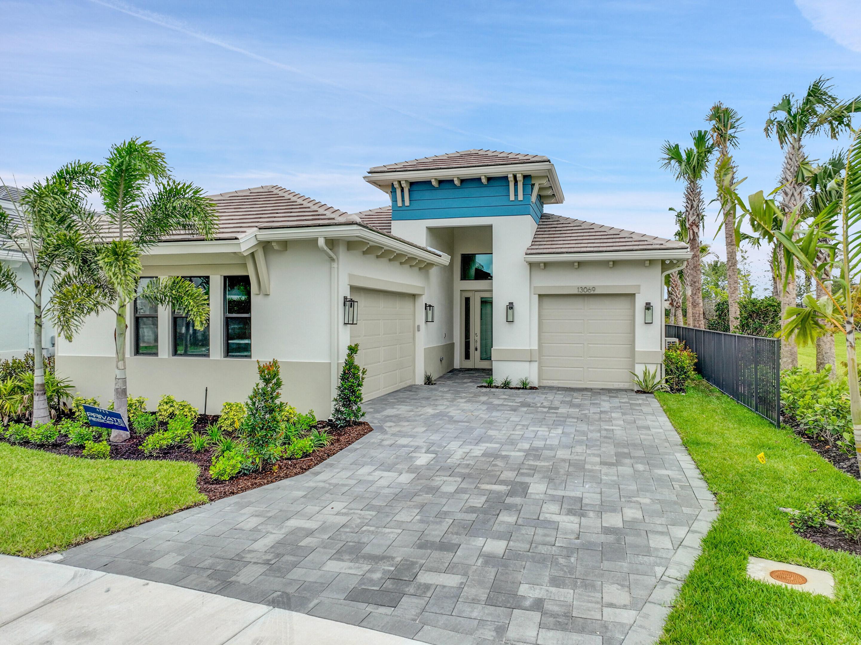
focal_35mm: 24
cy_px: 322
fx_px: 597
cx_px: 430
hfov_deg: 71.6
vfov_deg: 56.8
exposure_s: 1/2000
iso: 120
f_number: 2.8
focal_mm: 12.3
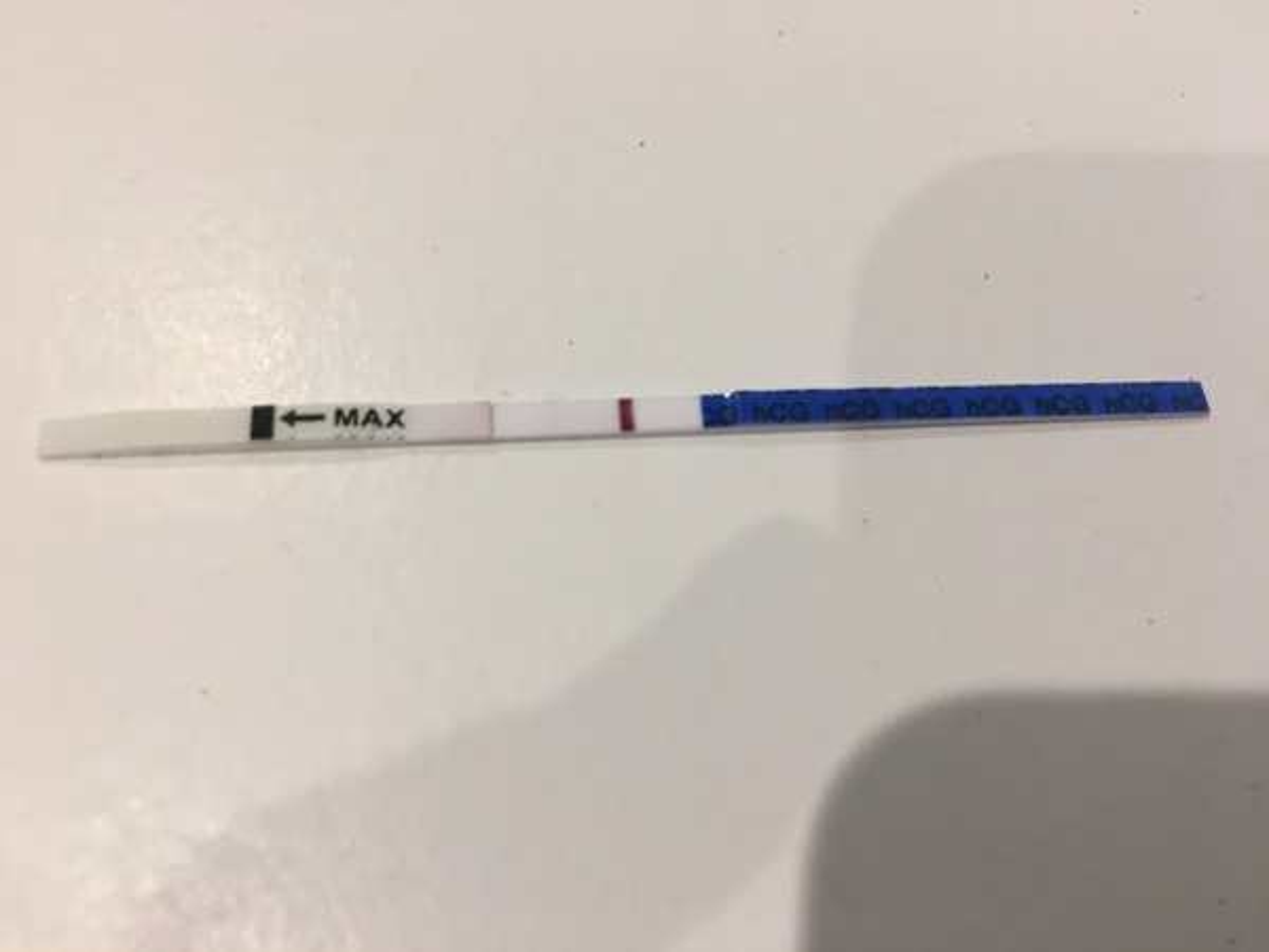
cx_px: 634
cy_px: 476
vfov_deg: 48.2
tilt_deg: -65.9
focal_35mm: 29
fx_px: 1063
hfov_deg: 61.7
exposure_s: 1/33
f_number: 2.2
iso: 80
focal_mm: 4.15
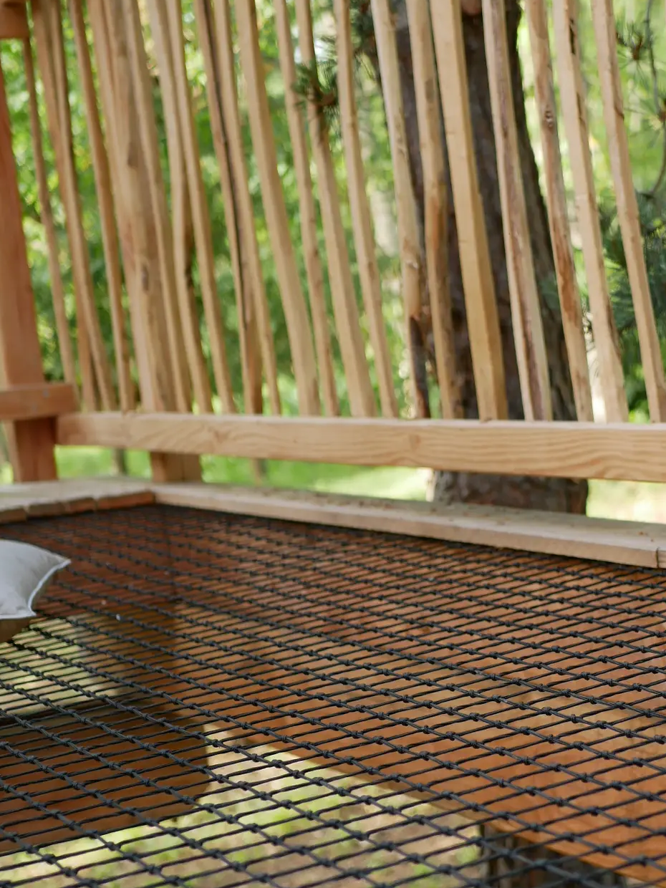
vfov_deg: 22.5
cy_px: 664
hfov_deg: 17.0
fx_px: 2206
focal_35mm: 86
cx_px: 539
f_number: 2.2
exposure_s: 1/160
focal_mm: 25
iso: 200
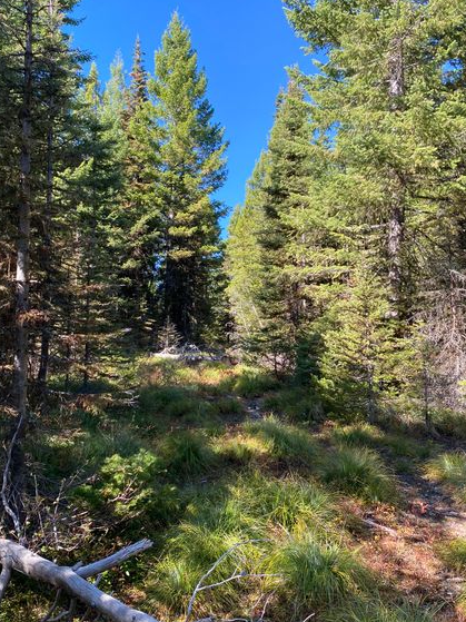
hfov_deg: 45.3
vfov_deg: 58.4
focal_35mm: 31
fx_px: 557
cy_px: 320
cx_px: 195
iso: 32
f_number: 1.8
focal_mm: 4.25
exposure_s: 1/349
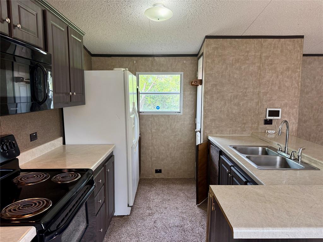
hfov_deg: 71.6
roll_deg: -0.4
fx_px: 224
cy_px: 121
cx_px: 162
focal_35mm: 24
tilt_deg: -6.8
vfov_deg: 56.8
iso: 250
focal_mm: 6.76
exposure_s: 1/120
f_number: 1.78
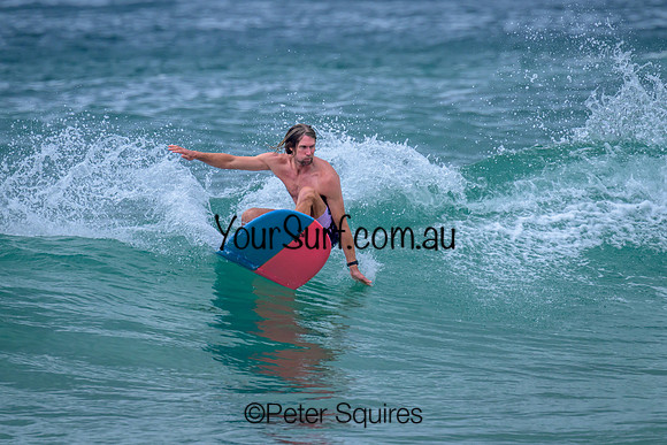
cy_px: 140
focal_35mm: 767
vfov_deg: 1.8
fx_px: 14222
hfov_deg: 2.7
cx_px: 341
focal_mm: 560
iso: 800
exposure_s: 1/2000
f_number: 8
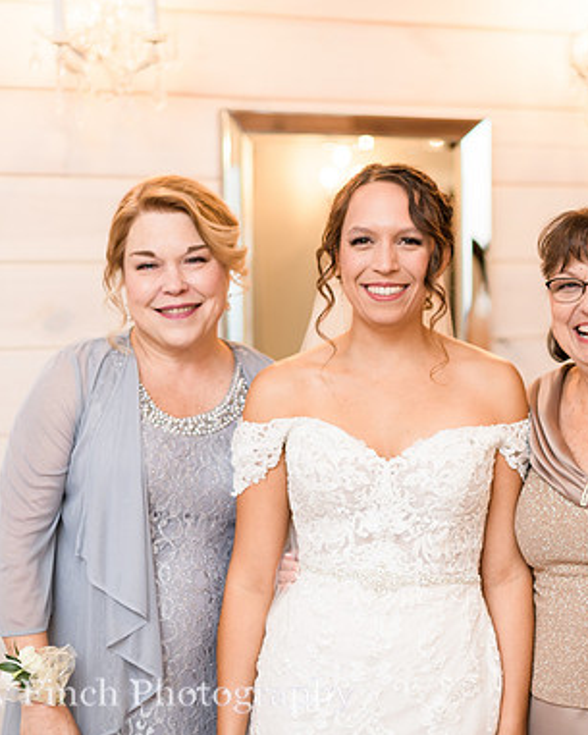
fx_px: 1566
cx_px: 391
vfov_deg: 26.4
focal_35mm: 72
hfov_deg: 21.2
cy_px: 369
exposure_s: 1/160
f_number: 1.8
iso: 400
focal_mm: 50
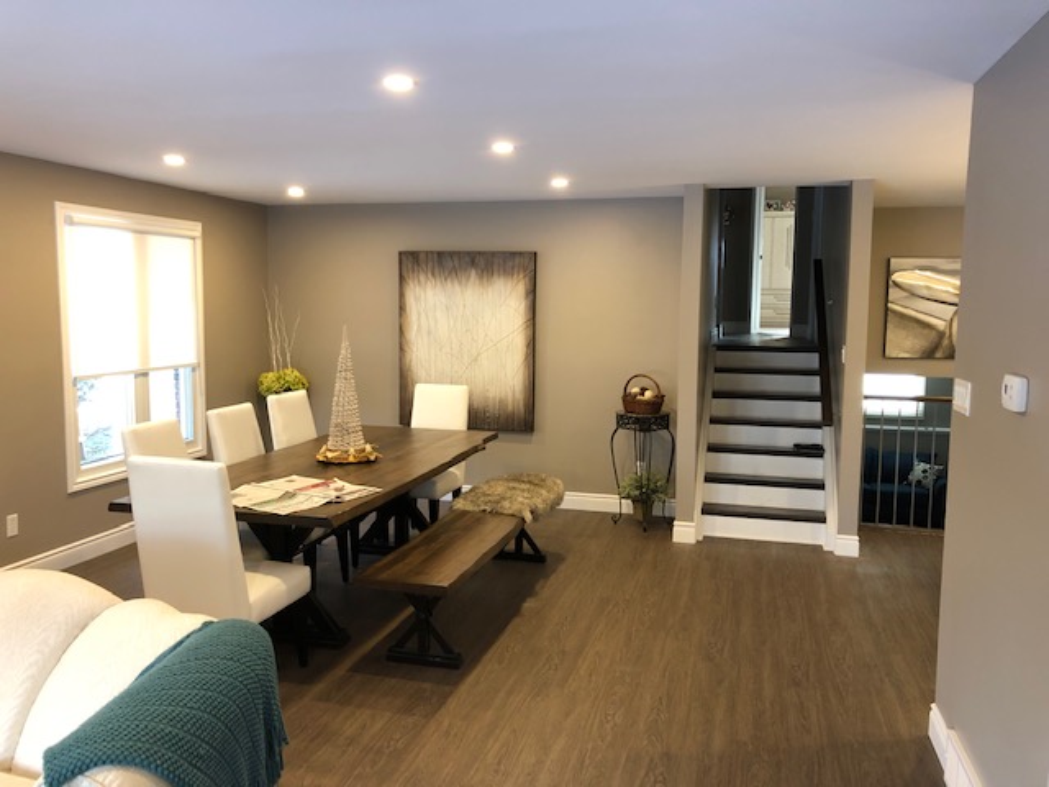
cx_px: 524
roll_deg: +0.7
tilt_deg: -4.9
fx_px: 849
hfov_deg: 63.4
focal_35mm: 28
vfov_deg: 49.7
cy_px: 394
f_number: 1.8
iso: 50
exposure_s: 1/15
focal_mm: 3.99
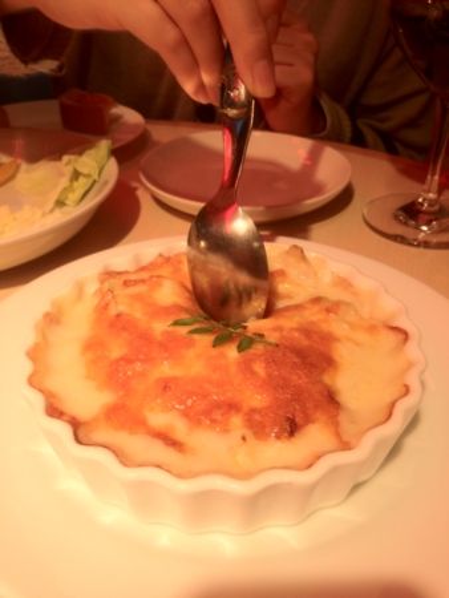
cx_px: 224
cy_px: 299
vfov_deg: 52.6
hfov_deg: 40.7
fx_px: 605
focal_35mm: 35
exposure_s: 1/20
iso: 100
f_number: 2.4
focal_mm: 4.28
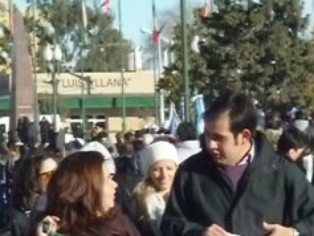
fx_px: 2060
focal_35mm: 227
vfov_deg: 6.5
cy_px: 322
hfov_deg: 8.7
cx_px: 291
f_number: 16
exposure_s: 1/500
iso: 1600
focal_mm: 12.5
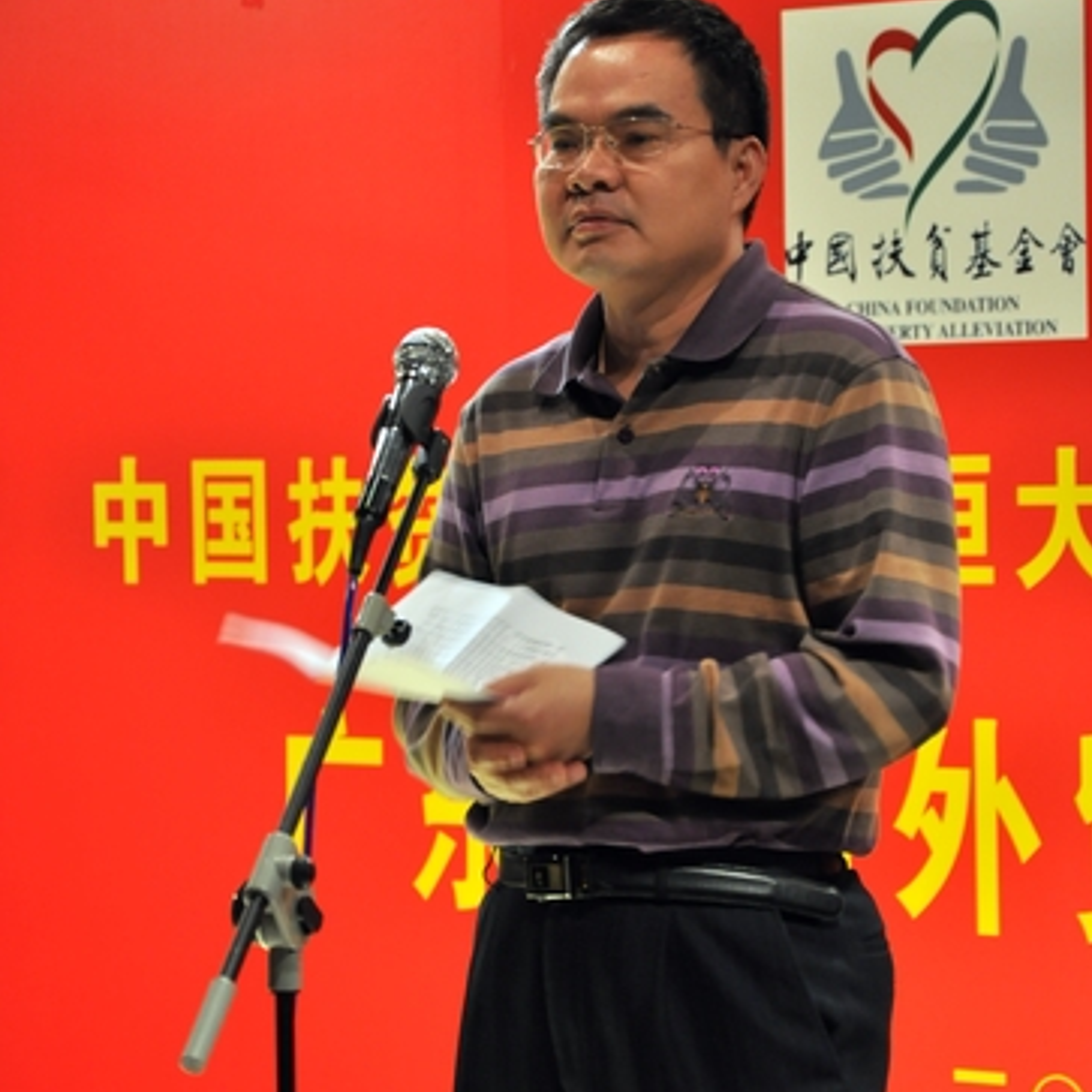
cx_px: 546
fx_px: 7232
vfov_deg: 8.6
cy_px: 608
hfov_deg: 8.6
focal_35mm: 203
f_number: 5.6
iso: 800
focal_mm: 105
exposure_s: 1/8
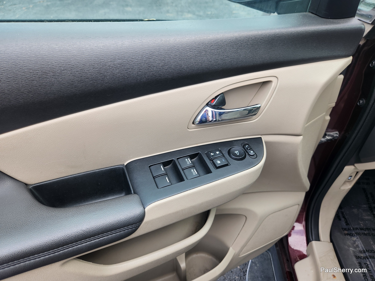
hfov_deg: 73.9
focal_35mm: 23
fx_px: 249
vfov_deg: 58.9
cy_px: 140
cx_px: 188
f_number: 1.8
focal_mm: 5.4
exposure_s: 1/180
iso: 25
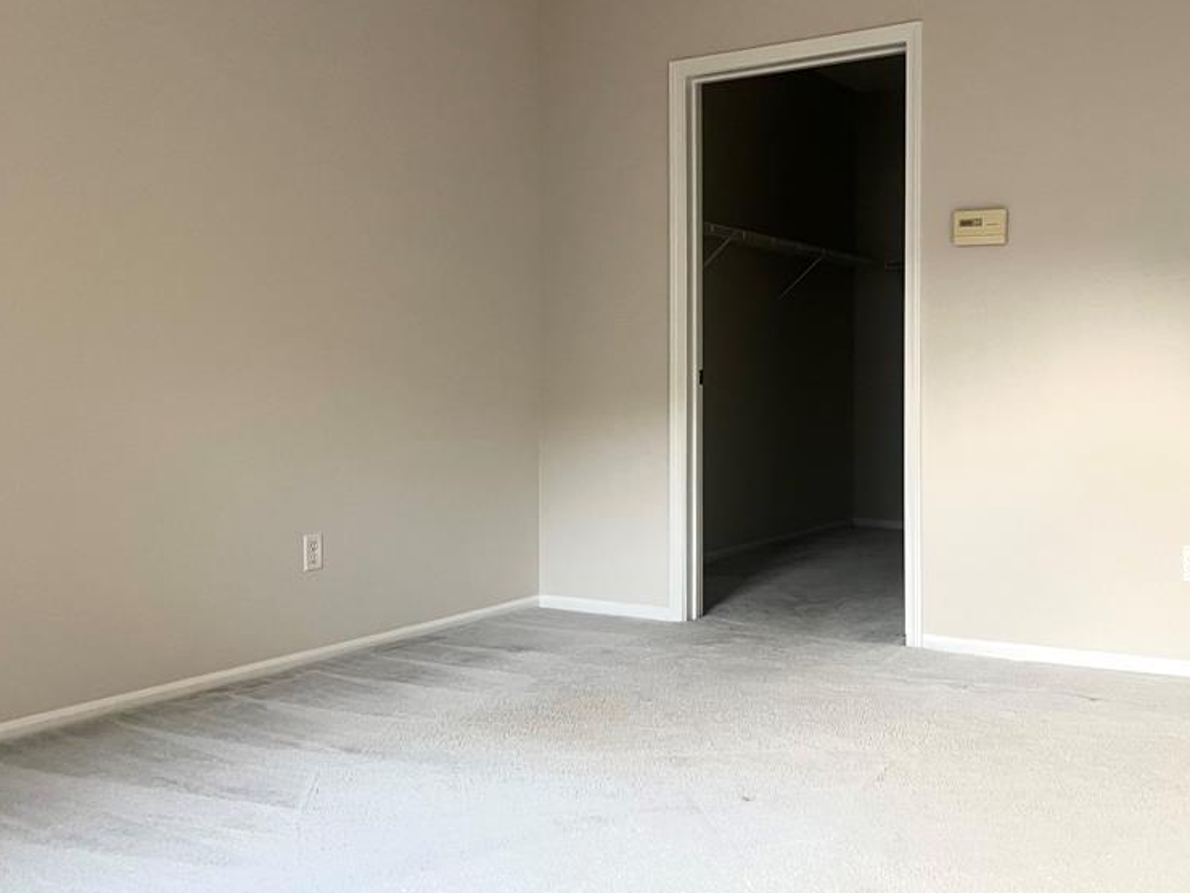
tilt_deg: +0.1
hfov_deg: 51.2
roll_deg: -0.2
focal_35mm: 36
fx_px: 1238
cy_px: 402
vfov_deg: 39.6
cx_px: 679
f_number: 1.5
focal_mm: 5.7
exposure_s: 1/60
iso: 200
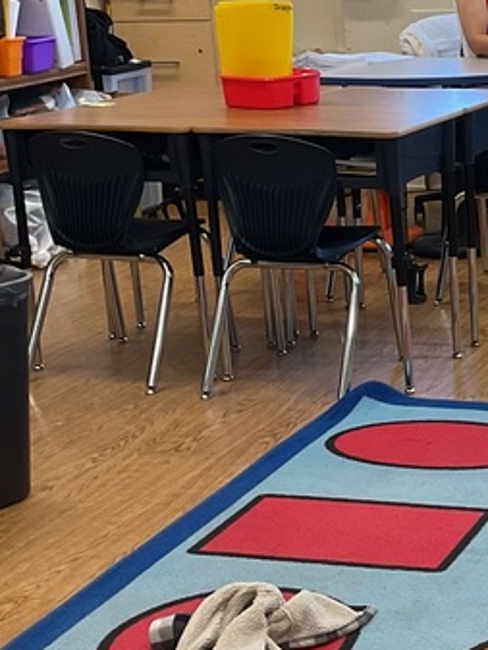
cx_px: 617
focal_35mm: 88
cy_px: 266
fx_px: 1653
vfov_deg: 22.2
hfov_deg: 16.0
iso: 64
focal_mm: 3
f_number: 1.8
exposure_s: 1/120
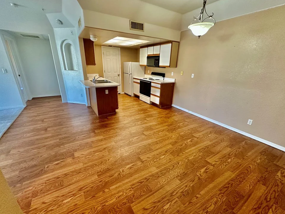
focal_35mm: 15
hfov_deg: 98.2
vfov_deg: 81.7
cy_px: 111
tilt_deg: -20.7
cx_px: 142
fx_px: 123
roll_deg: -1.7
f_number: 2.2
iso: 250
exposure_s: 1/60
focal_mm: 2.22
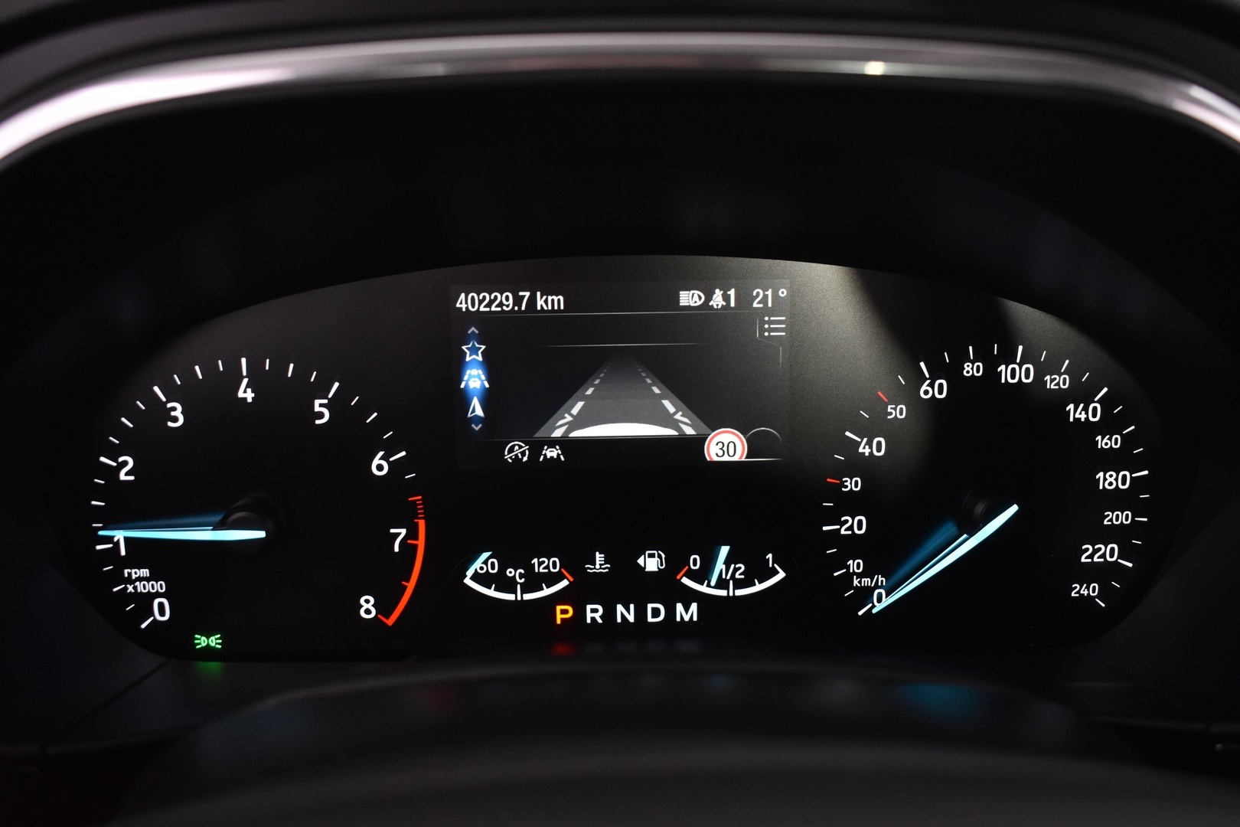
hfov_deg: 59.5
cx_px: 620
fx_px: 1085
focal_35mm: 32
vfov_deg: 41.7
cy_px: 414
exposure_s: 1/30
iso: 2000
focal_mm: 21
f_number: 3.8
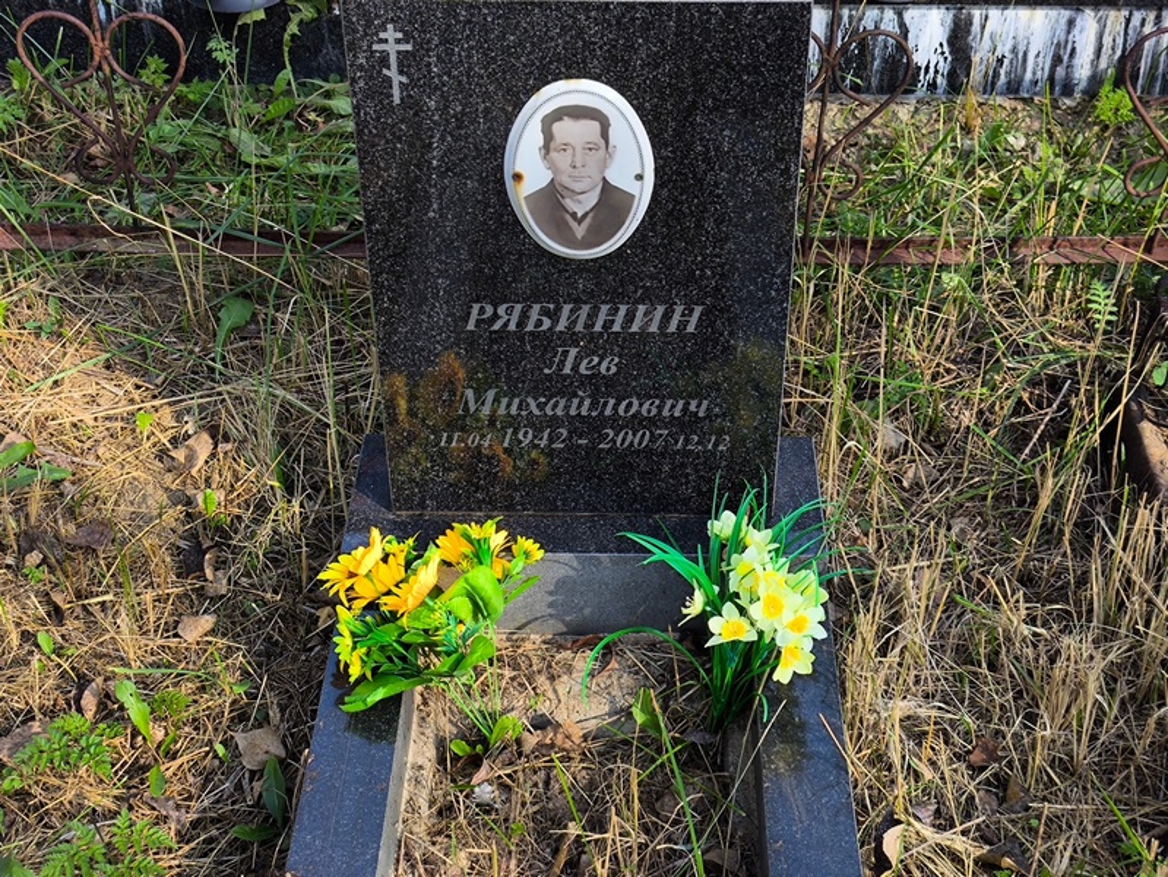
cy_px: 438
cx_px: 584
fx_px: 1688
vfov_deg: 29.1
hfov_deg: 38.2
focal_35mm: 50
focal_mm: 4.71
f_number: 1.7
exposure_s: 1/391
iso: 50
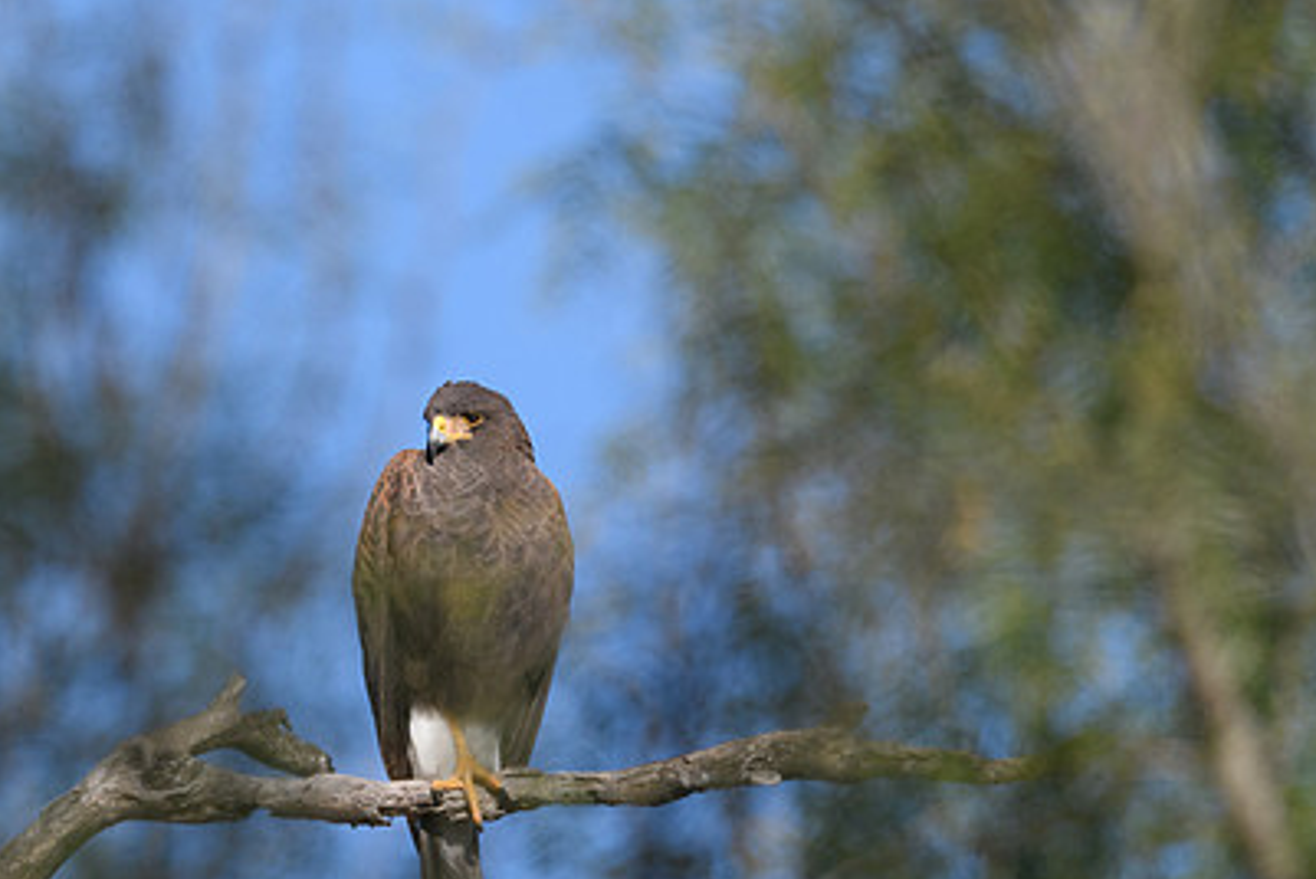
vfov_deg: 1.3
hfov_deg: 1.9
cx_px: 423
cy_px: 523
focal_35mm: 1085
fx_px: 39690
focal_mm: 500
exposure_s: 1/3200
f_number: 6.3
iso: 720
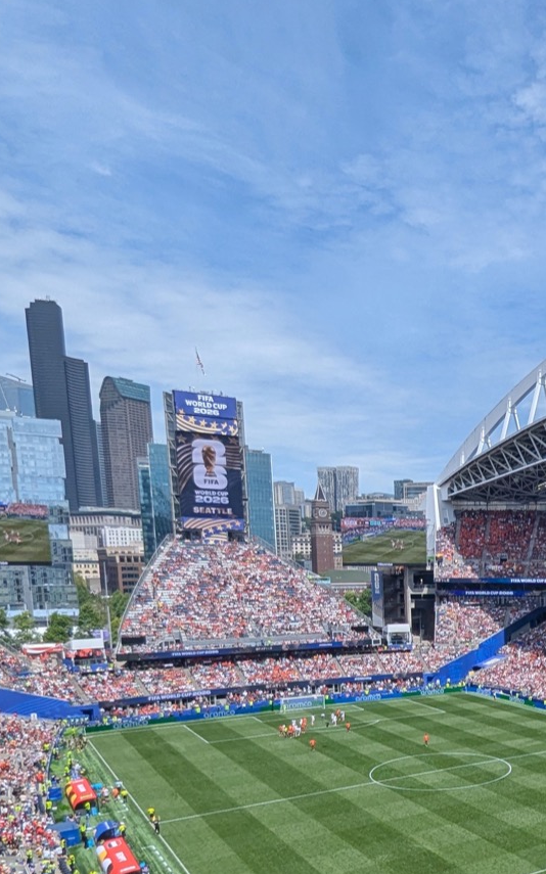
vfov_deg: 57.5
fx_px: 738
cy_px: 677
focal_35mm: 31
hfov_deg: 35.0
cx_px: 596
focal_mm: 1.95
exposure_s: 1/2247
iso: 48
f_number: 2.2
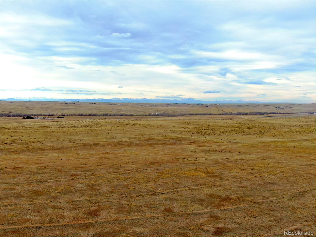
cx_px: 158
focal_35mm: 48
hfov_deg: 39.7
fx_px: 438
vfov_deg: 30.3
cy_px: 118
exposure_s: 1/160
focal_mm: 8.6
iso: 100
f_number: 3.8
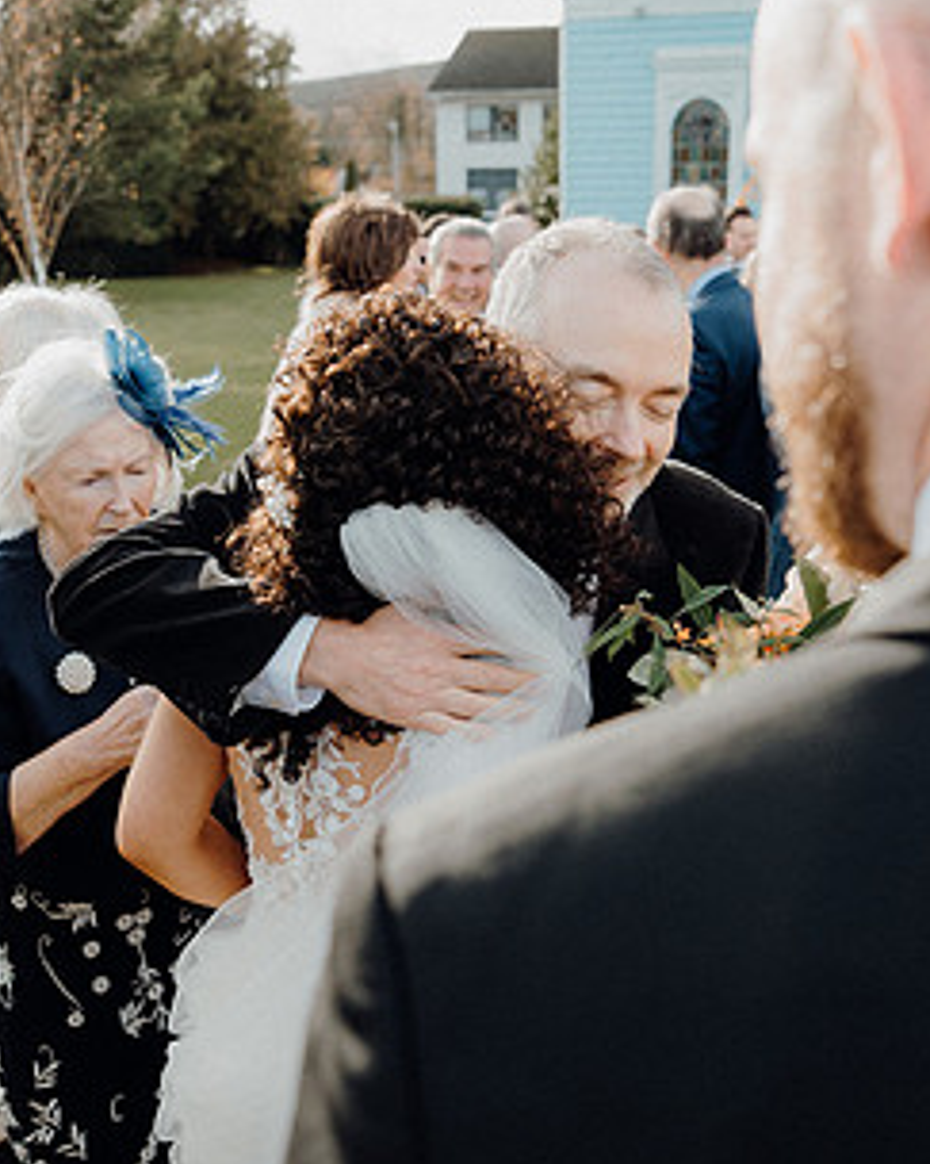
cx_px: 494
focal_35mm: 43
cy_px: 626
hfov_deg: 34.9
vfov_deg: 42.9
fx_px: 1480
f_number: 3.5
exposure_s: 1/400
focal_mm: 24
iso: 160
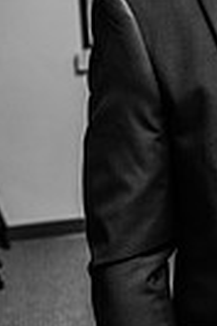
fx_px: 741
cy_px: 106
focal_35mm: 82
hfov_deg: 15.4
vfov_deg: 24.6
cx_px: 319
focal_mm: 24
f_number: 2.8
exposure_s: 1/320
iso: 2000
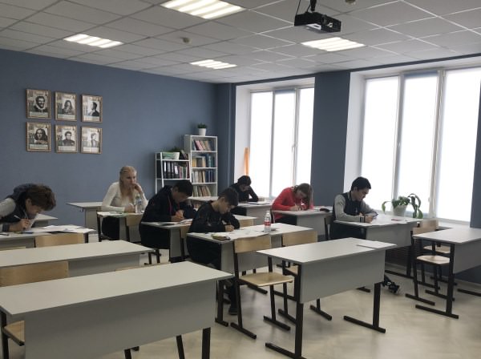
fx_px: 388
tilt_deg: -5.6
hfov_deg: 63.5
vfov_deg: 49.6
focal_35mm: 28
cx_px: 240
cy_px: 180
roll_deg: -1.5
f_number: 1.8
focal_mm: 4
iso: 25
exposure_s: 1/100
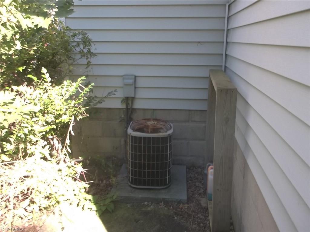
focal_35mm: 33
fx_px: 296
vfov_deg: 42.9
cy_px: 116
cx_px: 155
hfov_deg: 55.4
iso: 80
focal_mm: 5.9
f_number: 3.3
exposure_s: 1/60
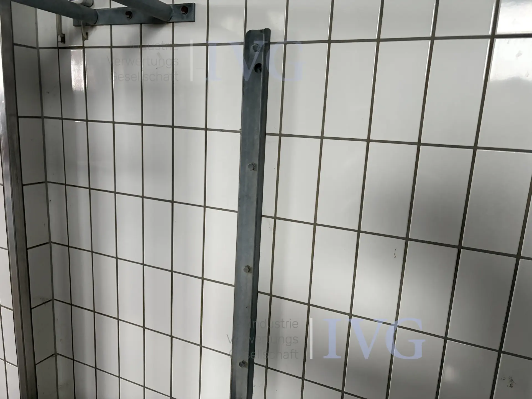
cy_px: 200
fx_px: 400
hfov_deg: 67.3
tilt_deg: -10.1
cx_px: 266
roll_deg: -4.0
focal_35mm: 26
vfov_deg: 53.1
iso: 500
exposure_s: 1/60
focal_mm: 5.96
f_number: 1.6
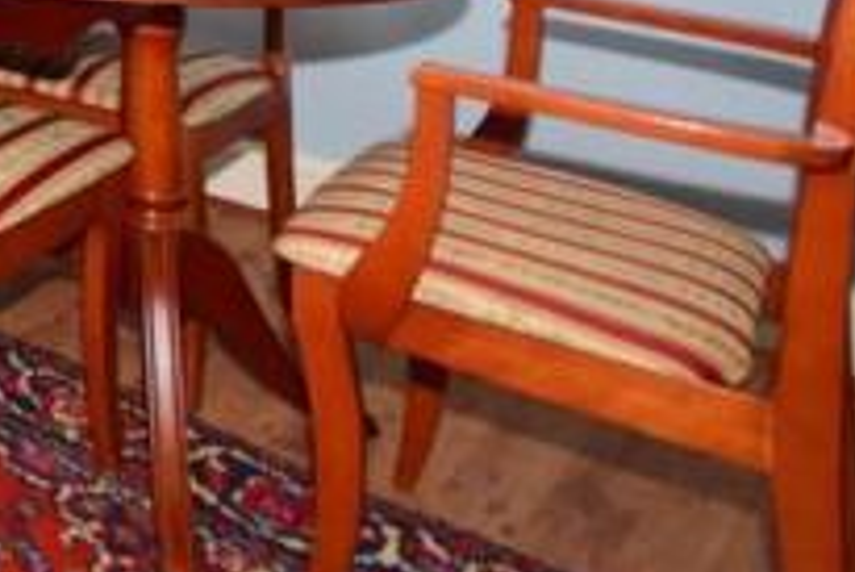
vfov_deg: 22.9
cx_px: -446
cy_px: -282
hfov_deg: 27.4
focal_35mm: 48
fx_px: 1141
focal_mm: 10
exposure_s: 1/15
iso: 400
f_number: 5.6
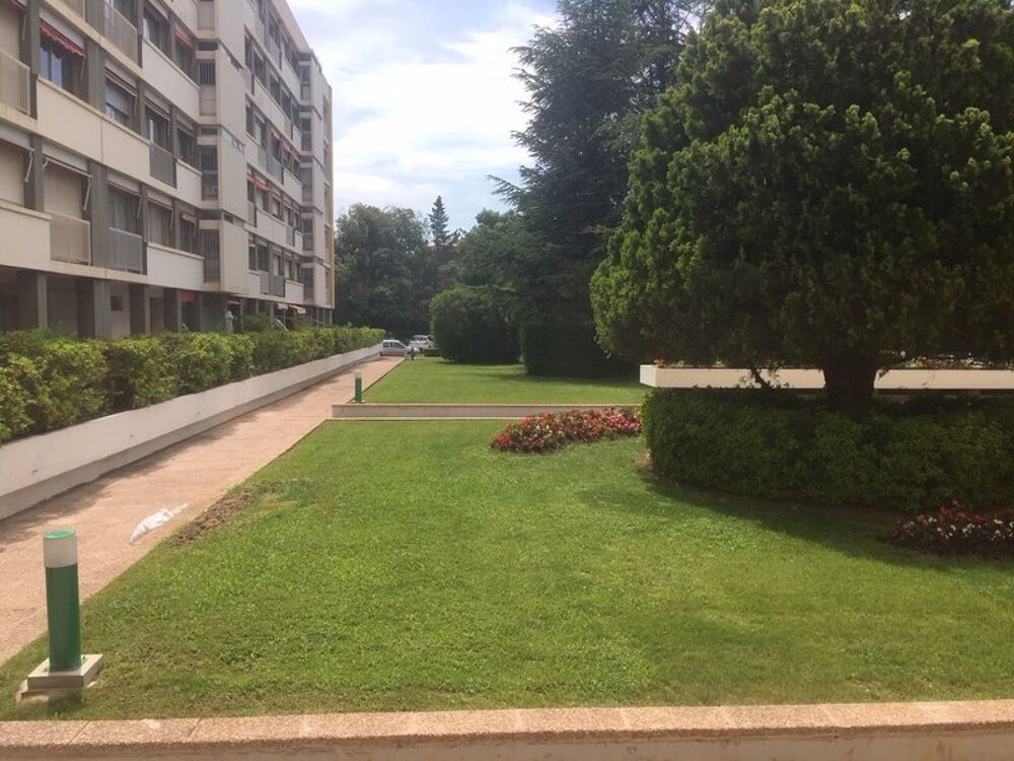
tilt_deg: -3.0
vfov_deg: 48.2
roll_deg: -0.7
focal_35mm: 29
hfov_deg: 61.7
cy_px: 380
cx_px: 507
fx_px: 849
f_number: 2.2
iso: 32
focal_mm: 4.15
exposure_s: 1/1041
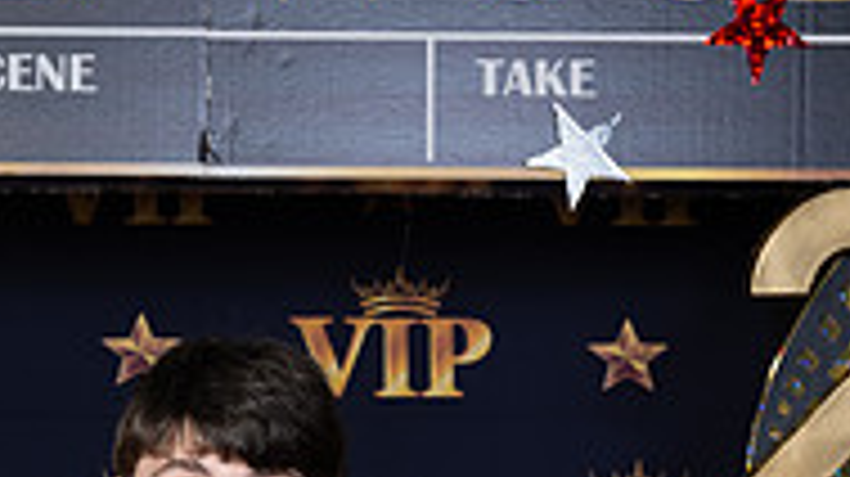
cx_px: 202
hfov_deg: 13.8
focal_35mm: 155
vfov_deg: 7.5
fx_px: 3491
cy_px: 950
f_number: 8
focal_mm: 62
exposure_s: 1/100
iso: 320
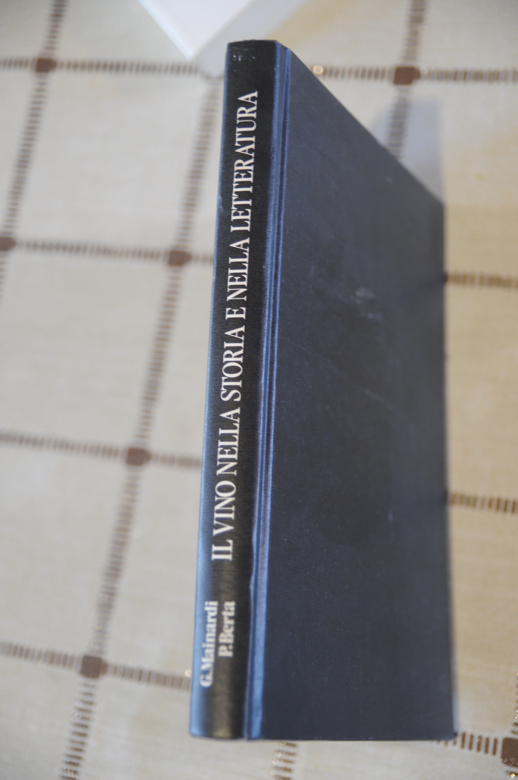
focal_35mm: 57
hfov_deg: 23.7
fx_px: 1233
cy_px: 390
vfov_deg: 35.1
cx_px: 259
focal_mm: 38
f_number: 2.8
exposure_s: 1/20
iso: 200
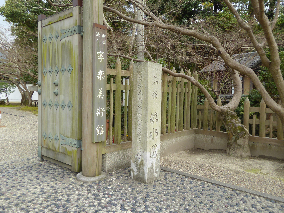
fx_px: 238
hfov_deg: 61.7
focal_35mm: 29
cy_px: 106
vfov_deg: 48.2
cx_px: 142
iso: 100
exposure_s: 1/80
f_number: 3.5
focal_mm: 5
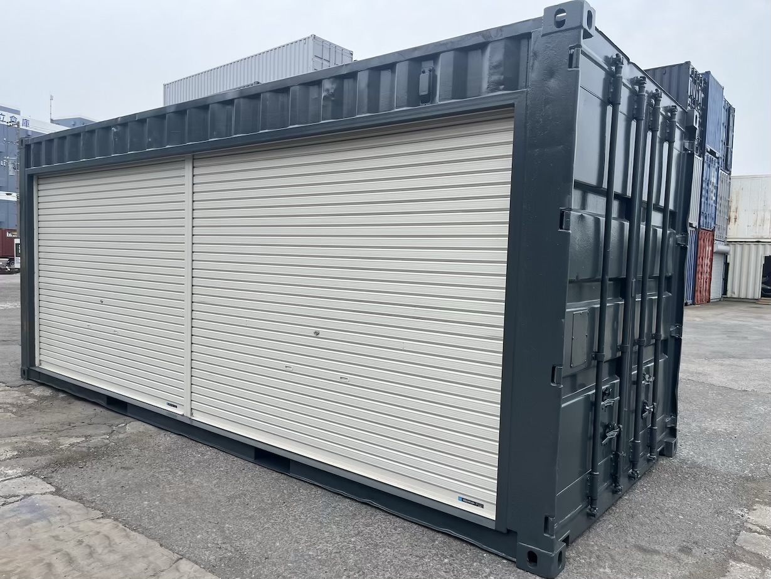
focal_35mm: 26
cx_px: 386
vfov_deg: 53.1
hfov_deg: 67.3
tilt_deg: -3.3
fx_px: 579
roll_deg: -0.4
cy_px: 290
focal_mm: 5.1
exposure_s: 1/1923
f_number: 1.6
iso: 50
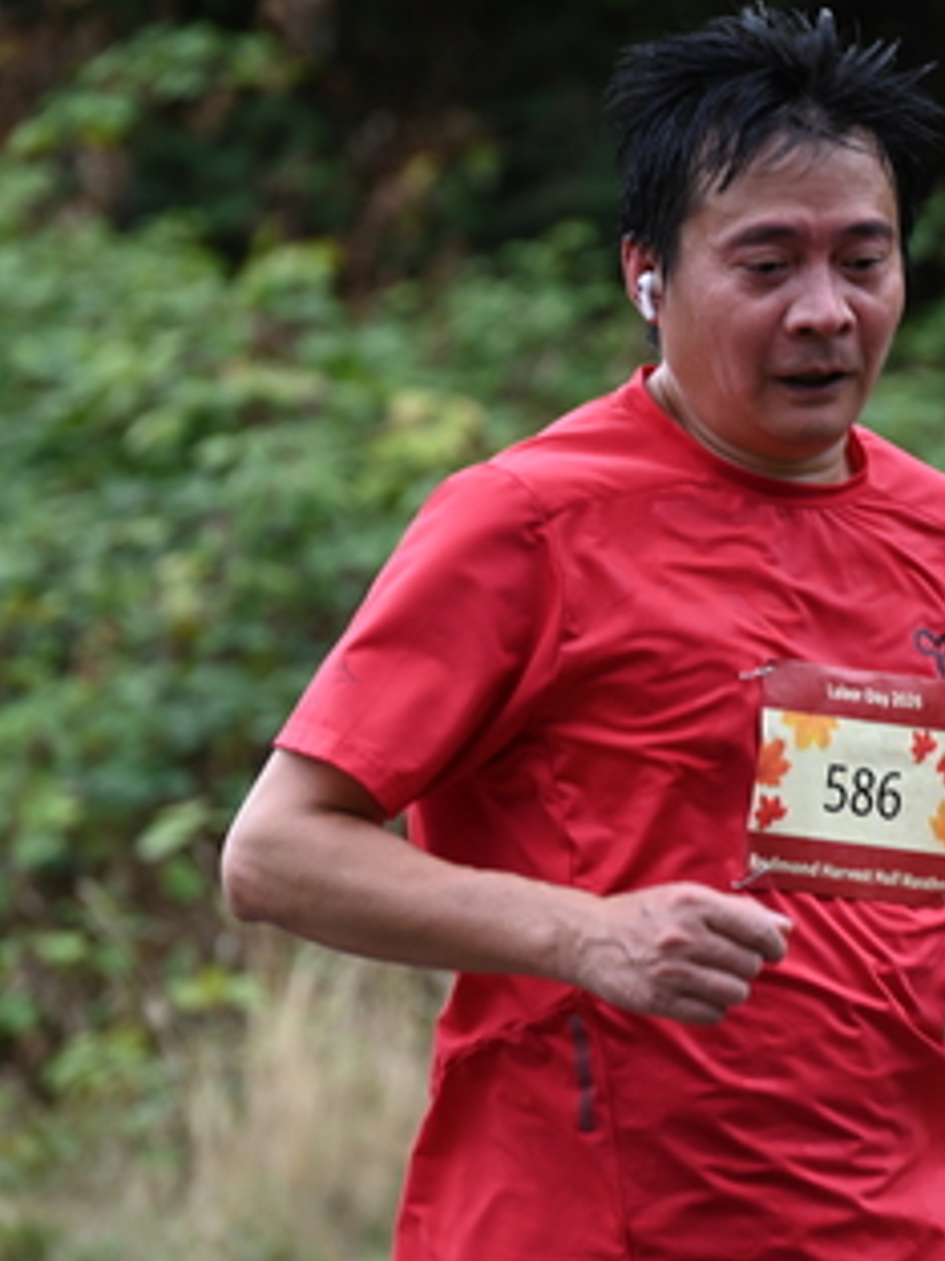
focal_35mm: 339
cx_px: 747
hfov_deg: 4.4
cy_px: 705
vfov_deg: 5.8
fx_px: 12339
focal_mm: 200
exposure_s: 1/320
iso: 400
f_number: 6.3
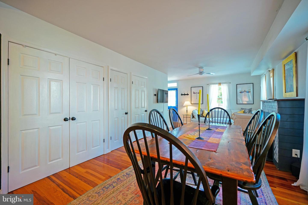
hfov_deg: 100.4
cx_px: 154
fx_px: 128
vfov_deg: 77.3
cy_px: 102
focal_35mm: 15
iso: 250
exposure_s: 1/30
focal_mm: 10
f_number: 2.8
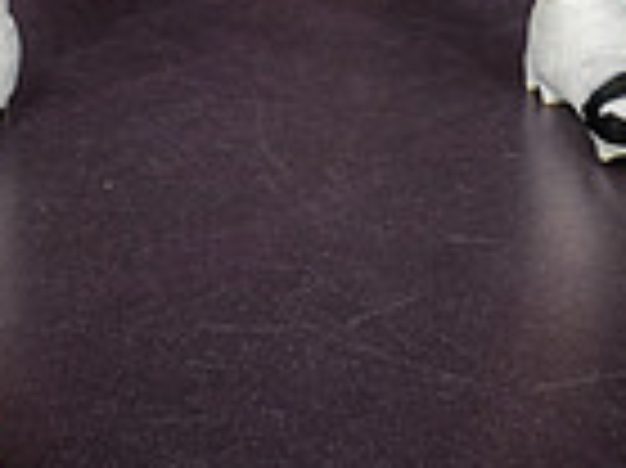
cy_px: -526
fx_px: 2584
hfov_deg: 13.8
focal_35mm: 143
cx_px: 320
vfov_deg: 9.5
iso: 800
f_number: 7.1
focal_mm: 46
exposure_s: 1/250
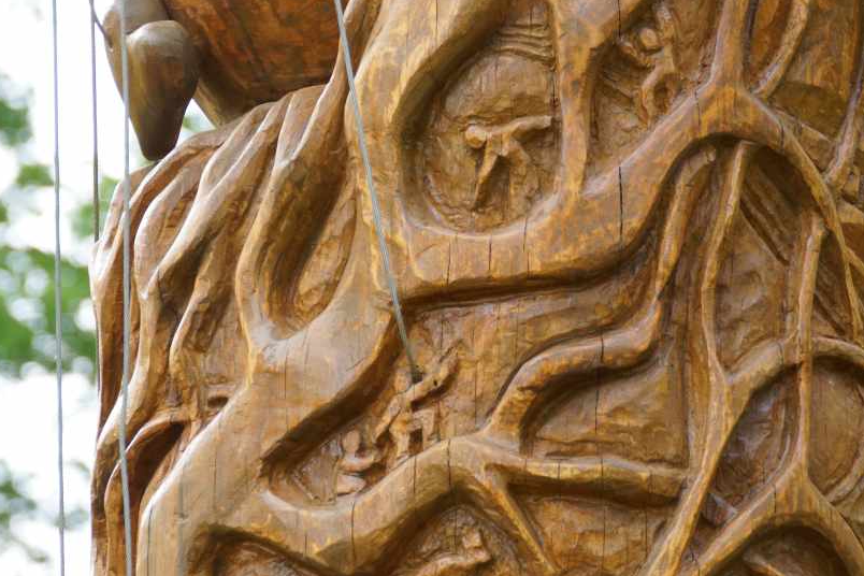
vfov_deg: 3.4
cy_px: 167
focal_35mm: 403
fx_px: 9671
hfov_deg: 5.1
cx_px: 484
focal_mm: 180
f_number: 5.6
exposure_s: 1/320
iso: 800
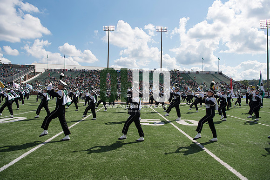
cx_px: 135
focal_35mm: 24
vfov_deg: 53.2
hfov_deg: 73.7
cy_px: 90
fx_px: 180
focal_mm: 24
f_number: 5.6
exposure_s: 1/1600
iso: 200
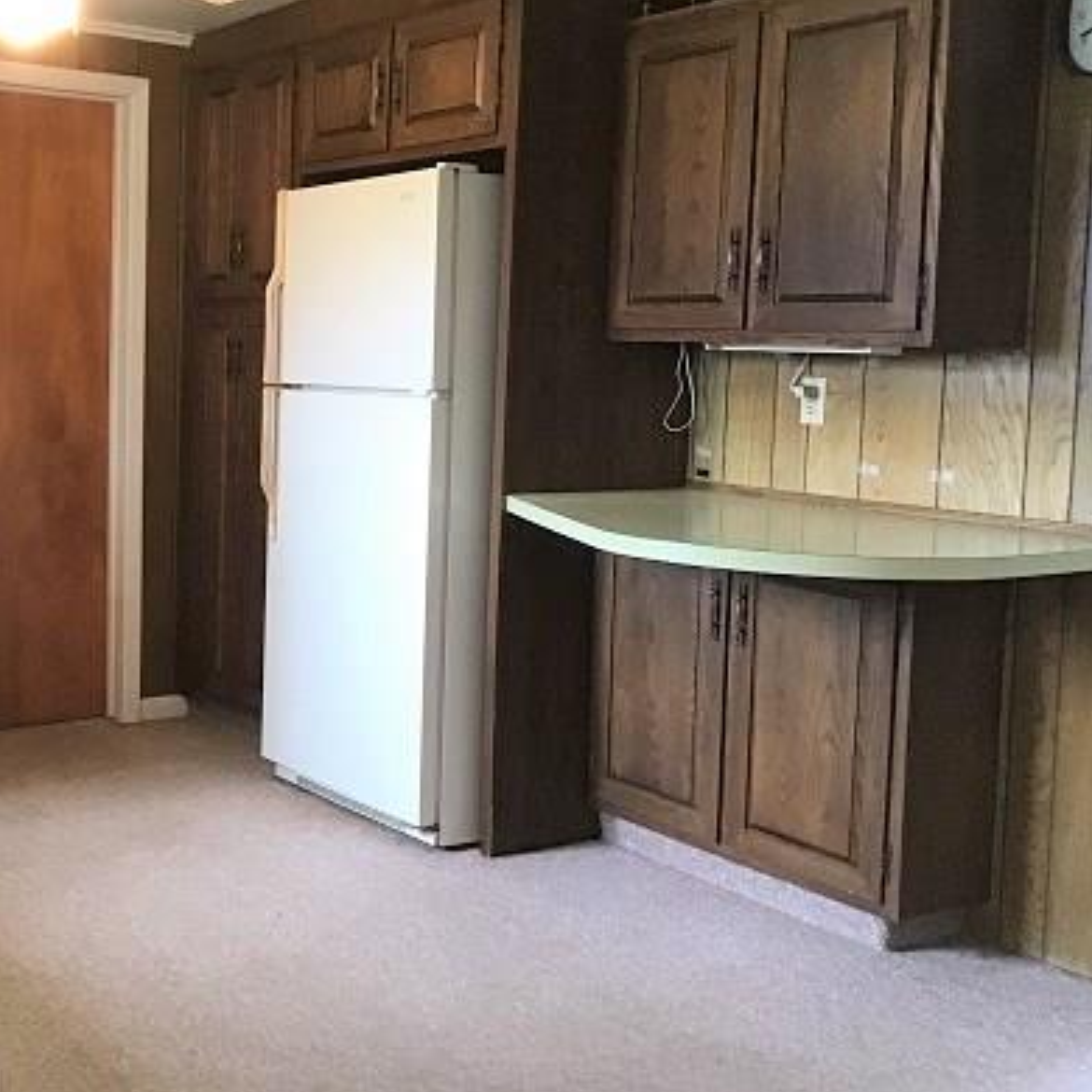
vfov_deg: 37.5
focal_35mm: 45
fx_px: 1606
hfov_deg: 36.3
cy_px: 465
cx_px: 221
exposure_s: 1/30
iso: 160
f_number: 2.4
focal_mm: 3.3
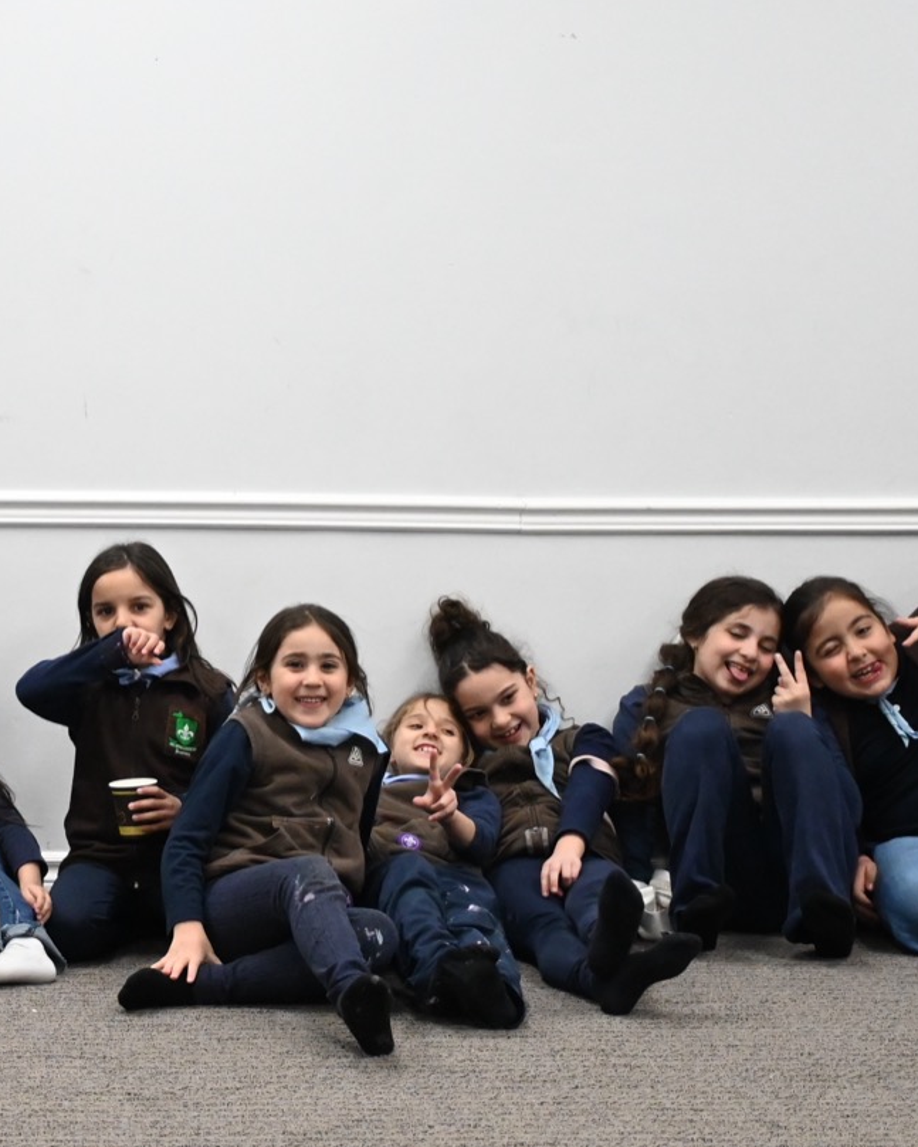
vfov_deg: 24.4
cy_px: 536
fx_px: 2648
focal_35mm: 78
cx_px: 182
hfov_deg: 19.5
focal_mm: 32
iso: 6400
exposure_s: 1/640
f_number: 4
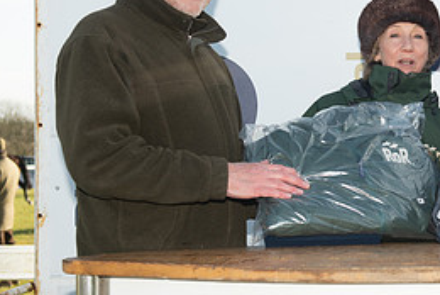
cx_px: 459
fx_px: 1309
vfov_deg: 12.8
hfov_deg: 18.5
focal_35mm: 107
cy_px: 123
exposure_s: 1/200
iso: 100
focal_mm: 48
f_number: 5
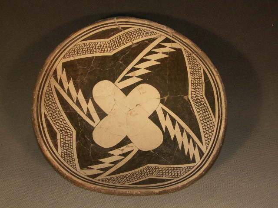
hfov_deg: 42.1
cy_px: 104
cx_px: 139
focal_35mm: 45
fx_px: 361
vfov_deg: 32.2
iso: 100
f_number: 2.8
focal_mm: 11.73
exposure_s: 1/320
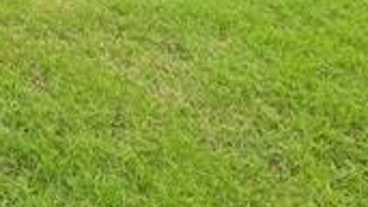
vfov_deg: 10.5
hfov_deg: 11.8
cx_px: -717
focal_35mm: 88
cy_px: -377
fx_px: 858
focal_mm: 14
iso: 400
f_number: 8
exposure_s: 1/800
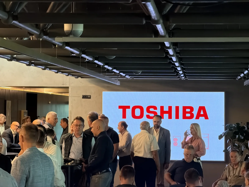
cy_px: 94
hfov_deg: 19.6
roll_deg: -0.3
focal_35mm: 100
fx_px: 719
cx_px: 124
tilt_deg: +1.0
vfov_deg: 14.8
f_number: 2.8
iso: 500
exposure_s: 1/93
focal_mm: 16.89
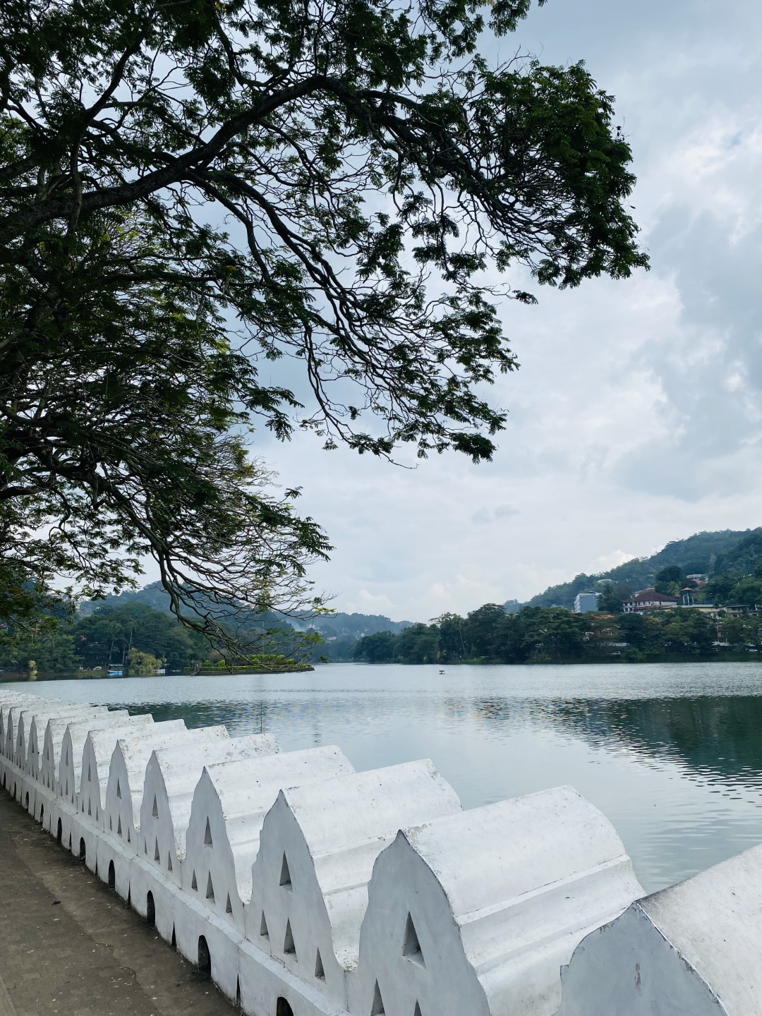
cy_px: 508
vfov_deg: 67.3
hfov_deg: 53.1
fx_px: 763
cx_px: 381
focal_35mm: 26
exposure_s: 1/2358
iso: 32
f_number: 1.8
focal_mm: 4.25
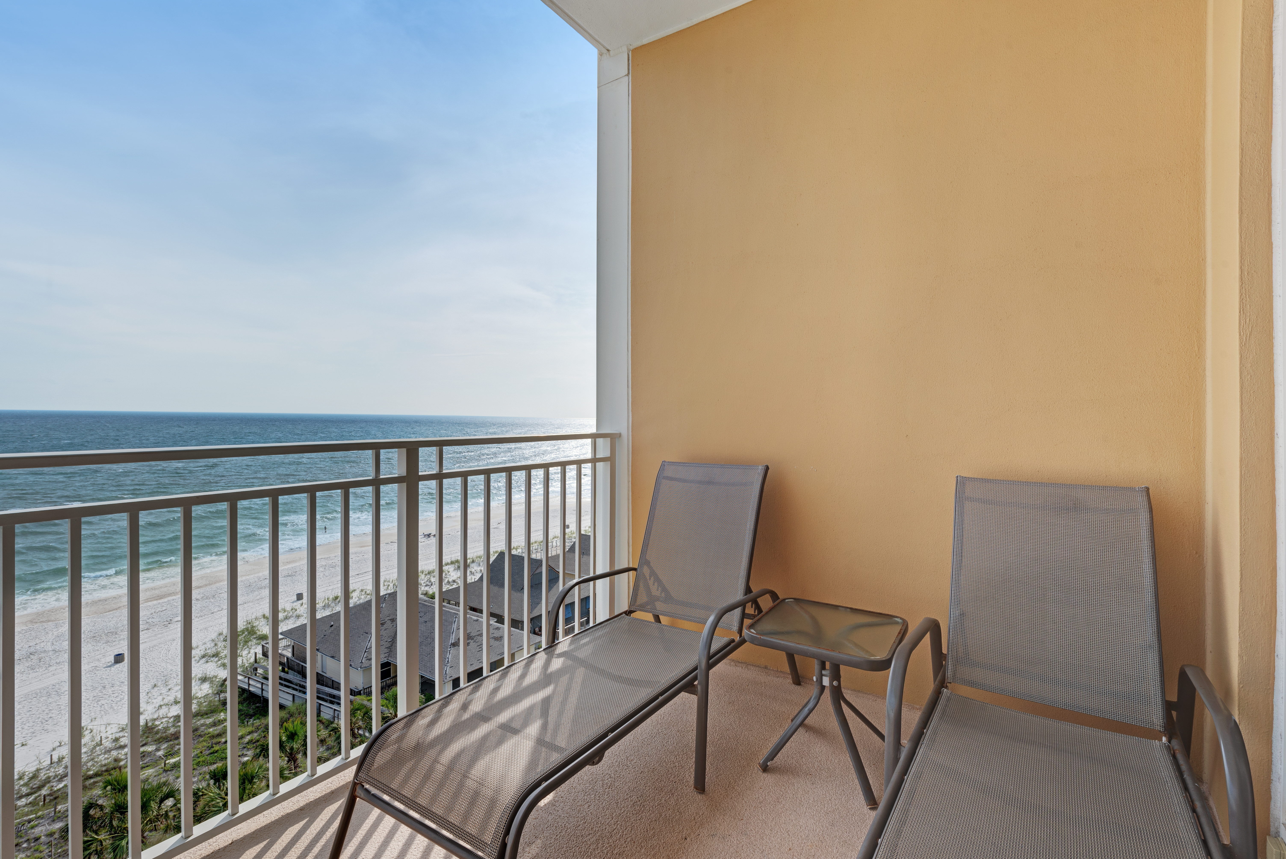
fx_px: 572
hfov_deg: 96.7
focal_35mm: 16
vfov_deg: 73.8
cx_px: 643
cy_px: 430
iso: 125
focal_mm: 16
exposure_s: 1/250
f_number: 11
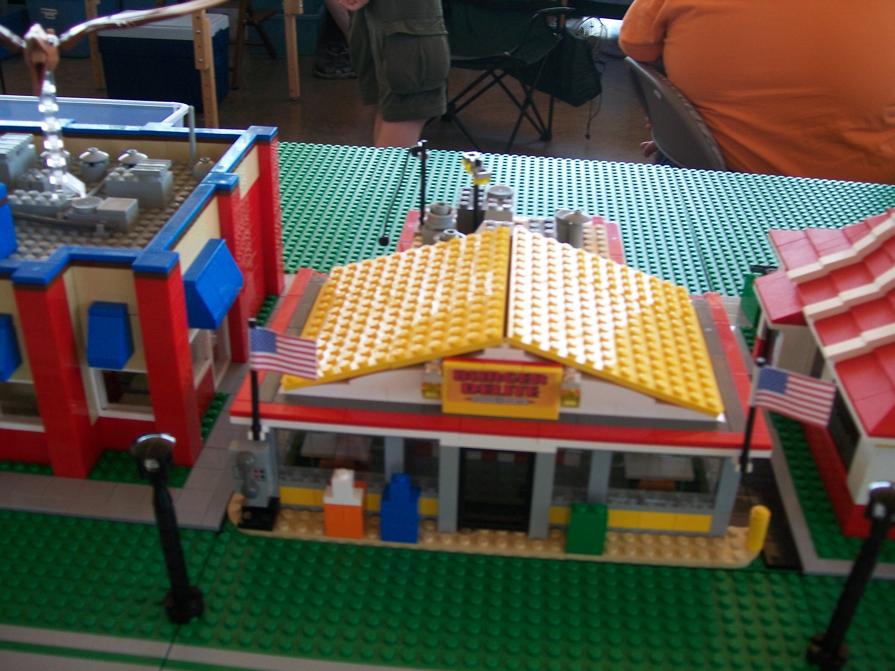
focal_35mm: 36
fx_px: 931
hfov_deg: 51.4
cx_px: 448
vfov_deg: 39.7
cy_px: 336
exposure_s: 1/100
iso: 80
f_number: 2.7
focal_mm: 6
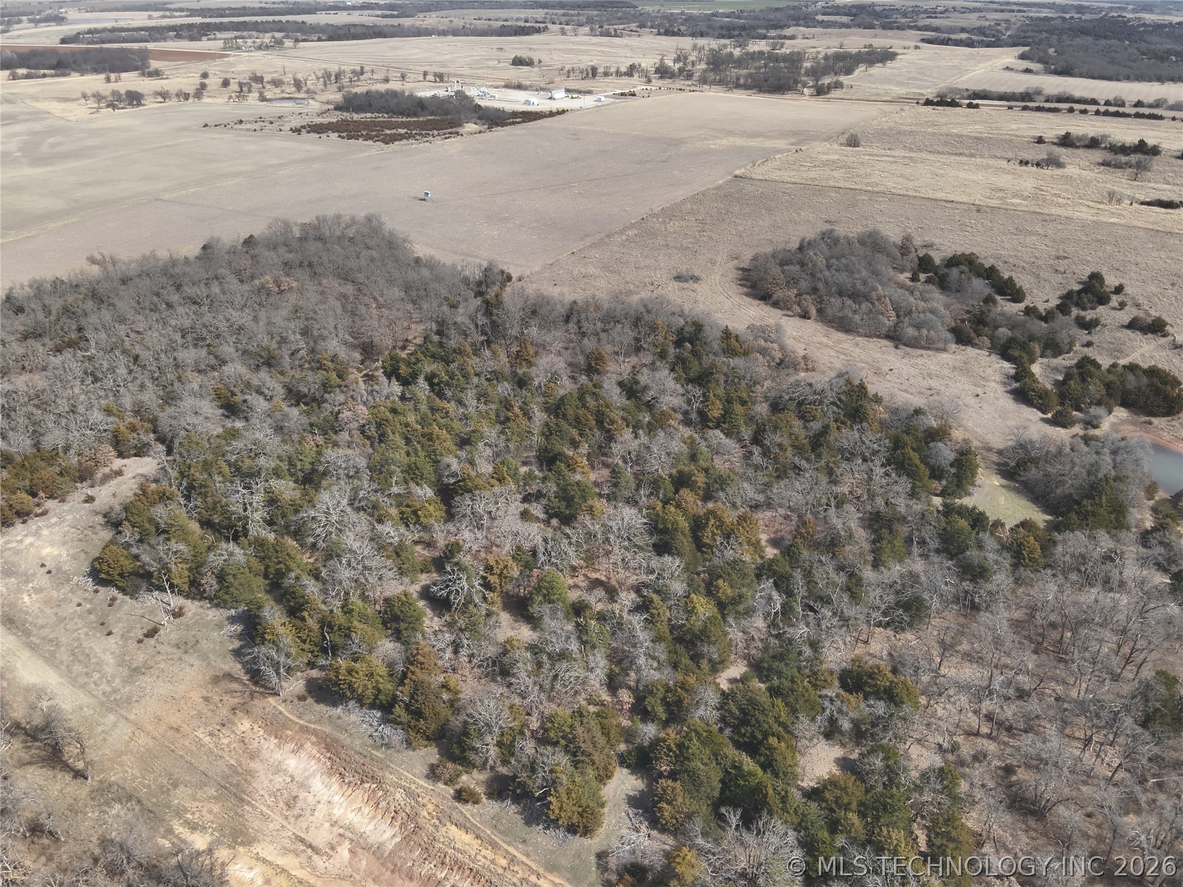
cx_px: 592
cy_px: 444
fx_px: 820
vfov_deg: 56.8
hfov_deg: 71.6
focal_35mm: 24
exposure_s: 1/640
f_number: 2.8
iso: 100
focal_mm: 4.4
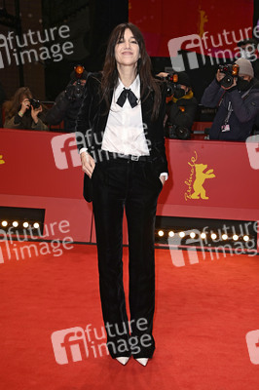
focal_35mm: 56
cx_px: 130
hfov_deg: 24.2
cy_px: 195
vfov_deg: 35.7
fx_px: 605
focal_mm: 56
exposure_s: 1/160
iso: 800
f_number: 5.6
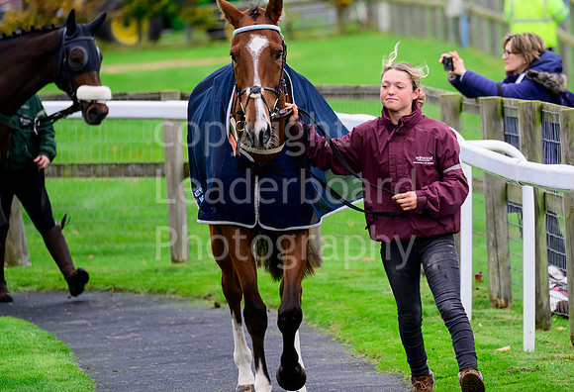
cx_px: 386
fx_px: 6738
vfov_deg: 3.3
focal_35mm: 419
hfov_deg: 4.9
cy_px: 190
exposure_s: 1/1600
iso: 2000
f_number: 5.3
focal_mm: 310
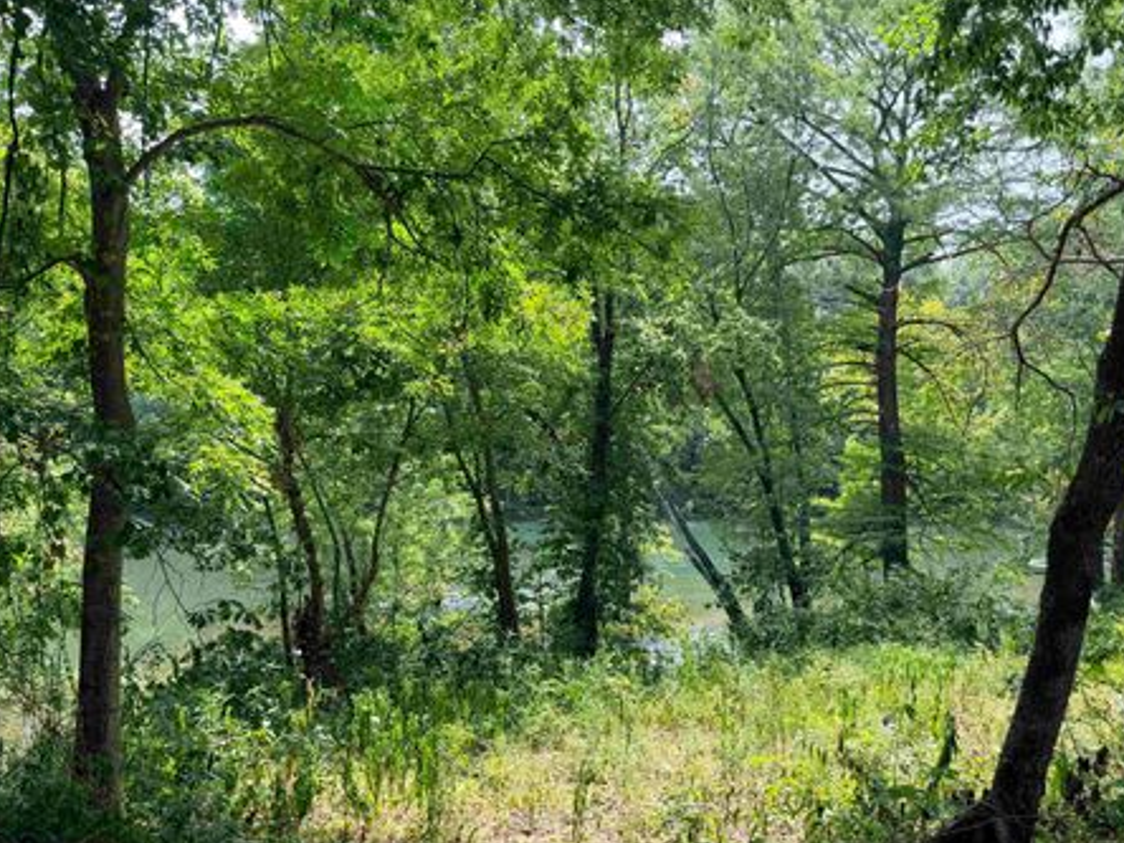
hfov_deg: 65.2
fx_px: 877
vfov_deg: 51.3
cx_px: 615
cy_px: 452
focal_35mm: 27
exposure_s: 1/708
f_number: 1.78
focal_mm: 6.76
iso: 80
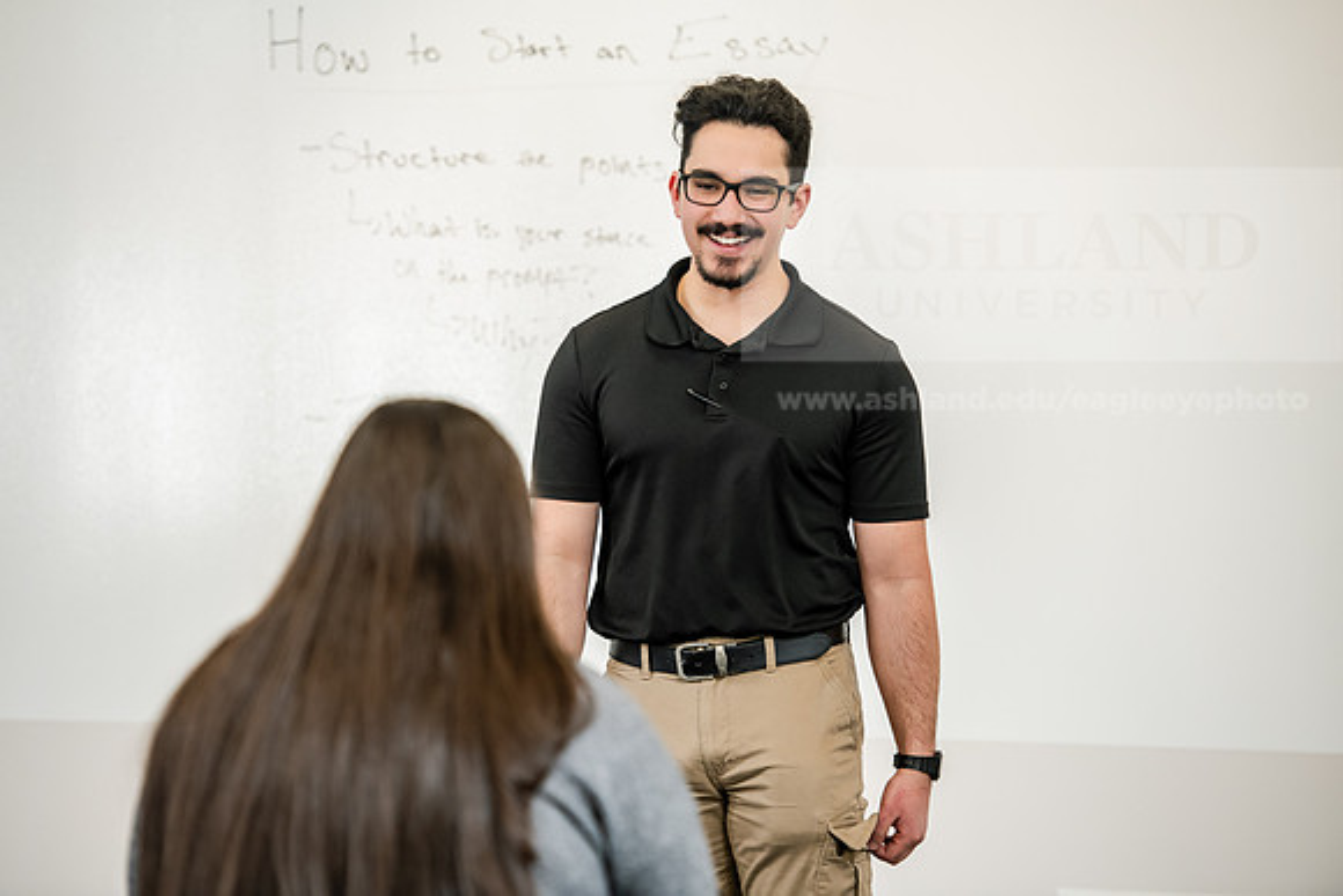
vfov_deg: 9.2
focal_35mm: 150
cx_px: 672
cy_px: 448
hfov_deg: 13.7
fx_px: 5597
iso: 1000
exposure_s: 1/200
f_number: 3.5
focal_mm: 150
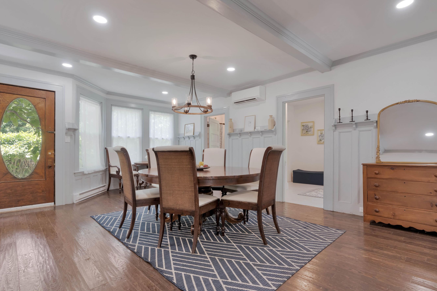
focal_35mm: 18
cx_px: 218
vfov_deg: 67.4
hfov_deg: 90.0
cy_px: 153
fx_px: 219
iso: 800
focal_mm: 16
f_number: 8
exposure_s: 1/250
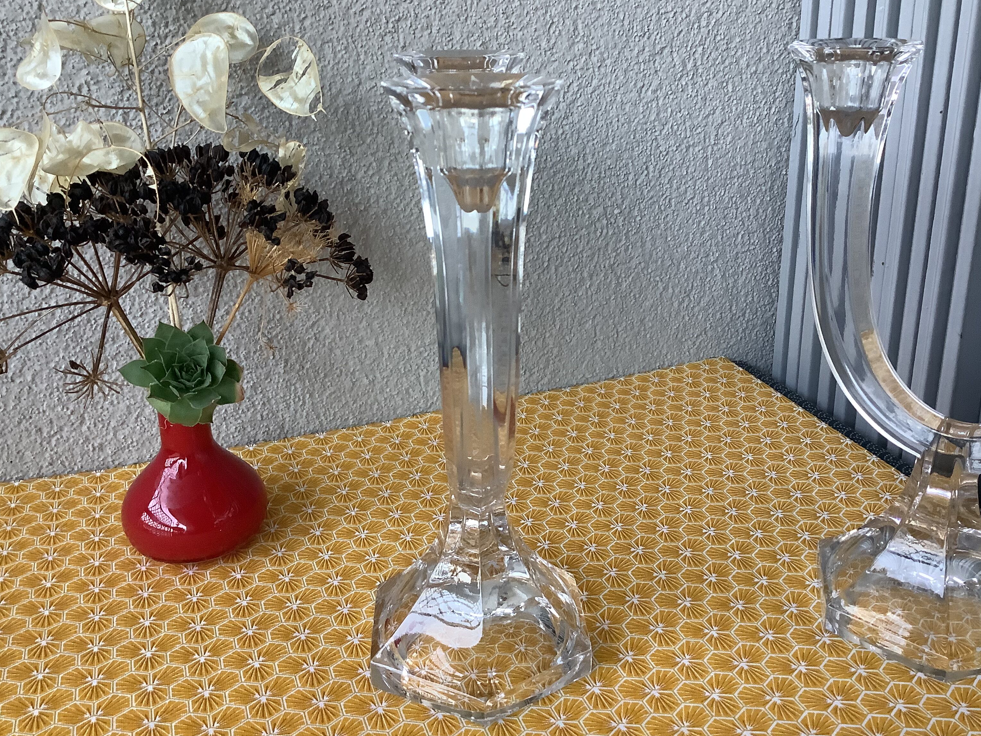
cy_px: 346
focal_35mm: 33
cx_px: 513
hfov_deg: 55.3
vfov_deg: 42.9
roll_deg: +0.8
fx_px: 935
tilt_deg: -20.1
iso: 200
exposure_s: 1/50
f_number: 2.4
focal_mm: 3.3
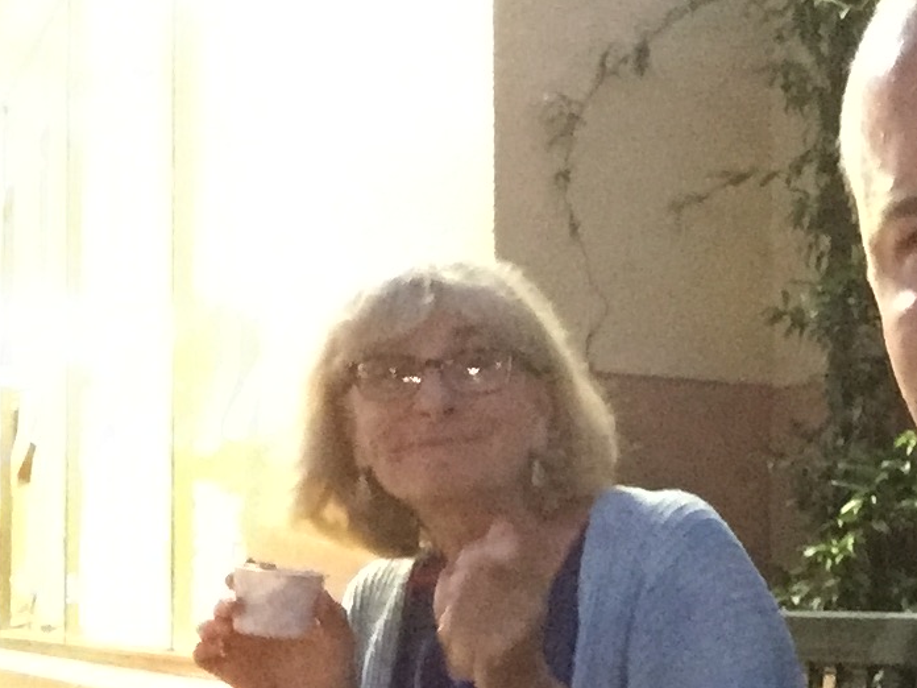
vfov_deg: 25.3
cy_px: 540
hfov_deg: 32.7
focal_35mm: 57
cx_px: 747
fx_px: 1510
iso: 1000
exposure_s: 1/15
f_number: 2.2
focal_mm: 2.65
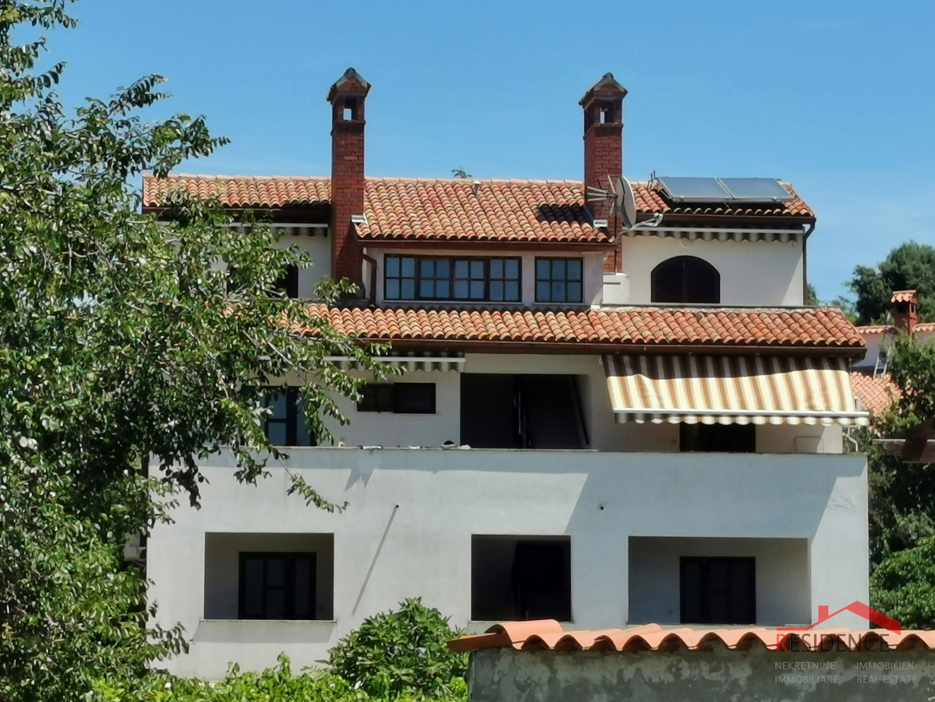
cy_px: 351
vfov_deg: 12.1
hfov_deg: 16.1
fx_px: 3295
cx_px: 468
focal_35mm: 122
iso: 50
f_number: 1.6
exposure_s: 1/3788
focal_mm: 5.56
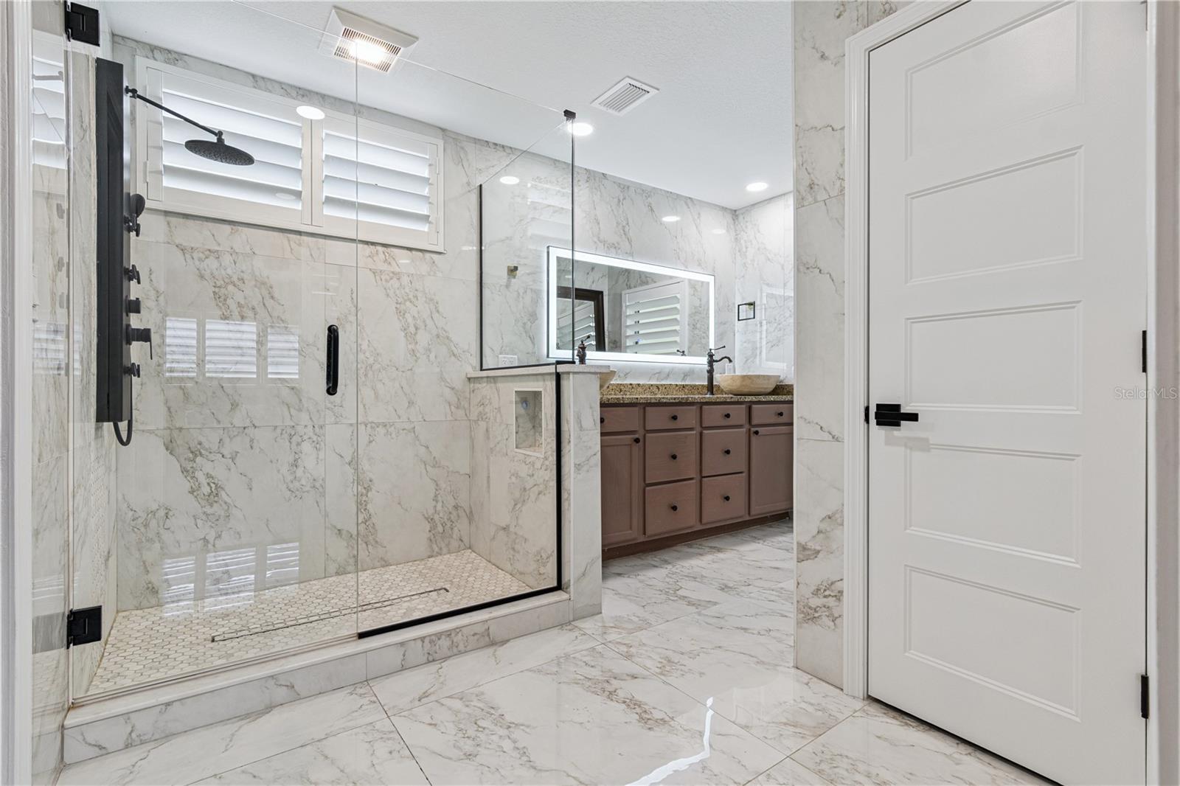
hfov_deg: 96.7
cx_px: 590
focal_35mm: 16
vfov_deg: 73.7
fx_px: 524
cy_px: 393
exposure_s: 1/40
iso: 800
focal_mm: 16
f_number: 10
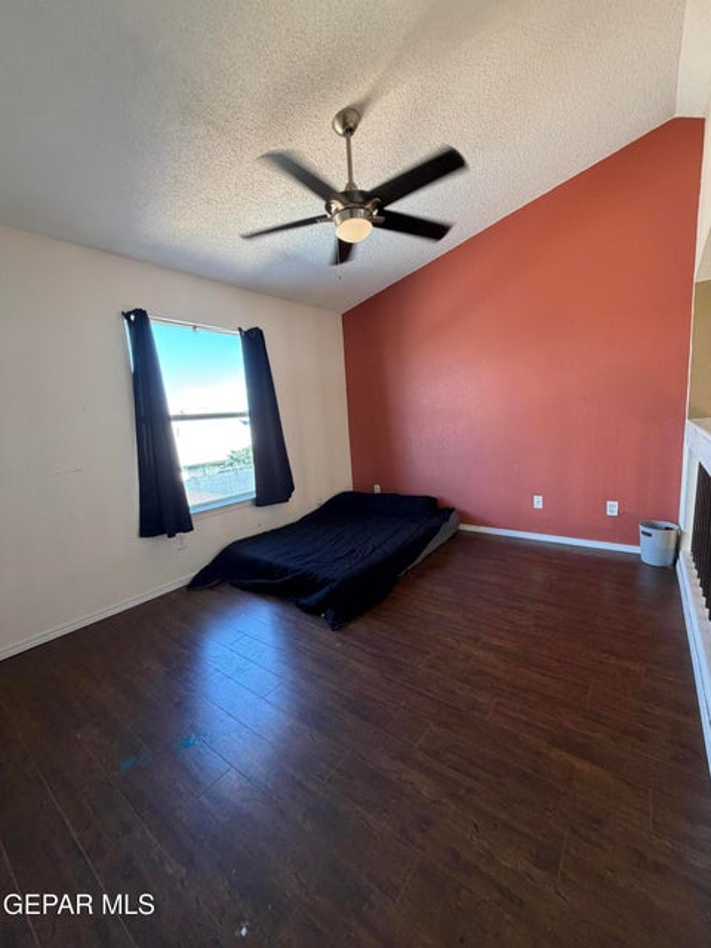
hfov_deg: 85.7
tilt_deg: -8.9
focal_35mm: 14
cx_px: 356
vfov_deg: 102.1
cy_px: 474
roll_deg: +3.7
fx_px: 383
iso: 320
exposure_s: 1/120
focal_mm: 2.22
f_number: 2.2
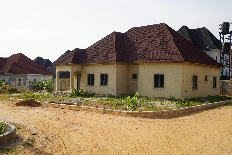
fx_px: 213
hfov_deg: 57.2
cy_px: 78
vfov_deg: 40.0
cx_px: 116
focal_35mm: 33
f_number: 9
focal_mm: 33
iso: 100
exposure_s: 1/125
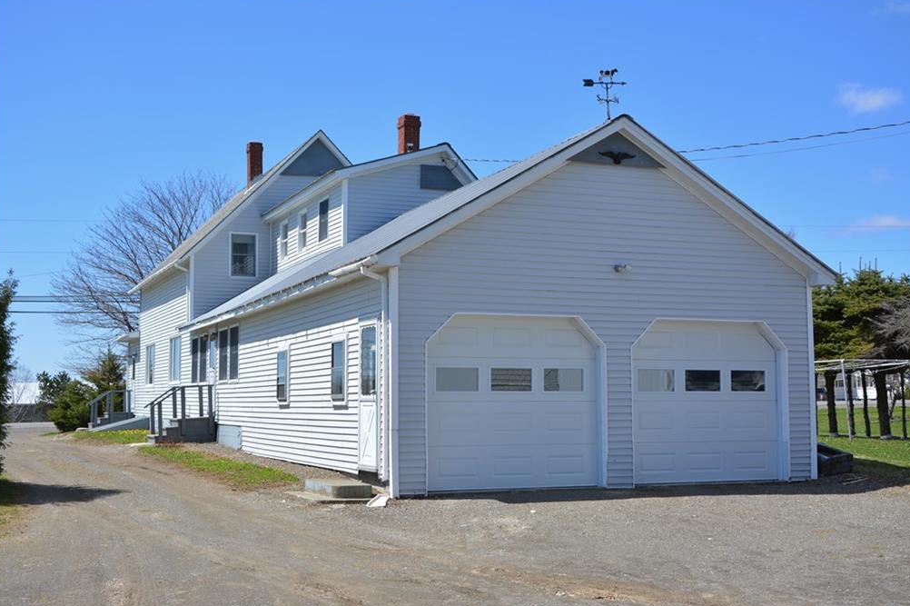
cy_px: 302
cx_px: 458
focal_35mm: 46
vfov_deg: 29.2
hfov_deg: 42.8
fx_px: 1162
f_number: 8
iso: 100
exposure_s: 1/250
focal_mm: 30
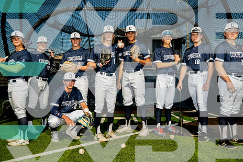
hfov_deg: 54.4
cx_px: 127
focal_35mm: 35
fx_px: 236
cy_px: 90
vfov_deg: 37.9
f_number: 6.3
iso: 100
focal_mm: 28
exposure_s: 1/250
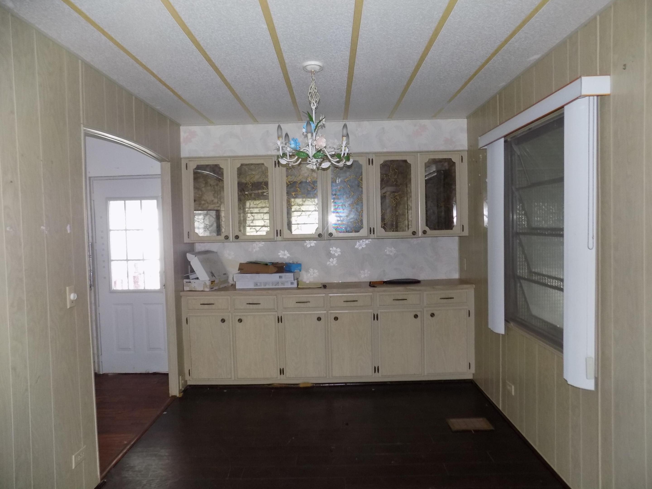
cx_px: 326
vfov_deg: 58.9
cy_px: 244
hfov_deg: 73.9
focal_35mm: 23
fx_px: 433
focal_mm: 4
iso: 200
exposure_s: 1/30
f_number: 3.1
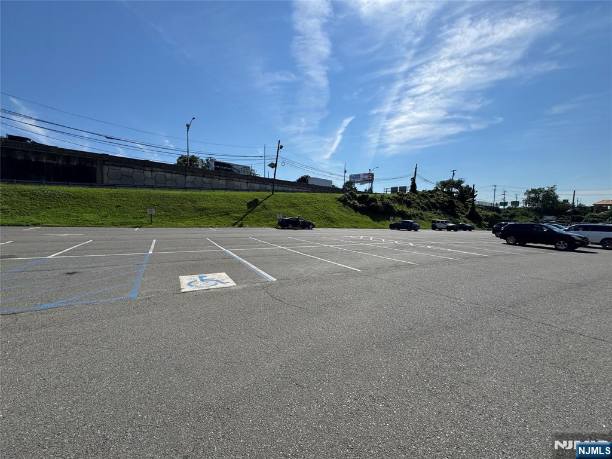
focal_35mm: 14
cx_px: 306
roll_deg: -0.6
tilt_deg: -4.7
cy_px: 230
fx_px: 248
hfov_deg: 102.1
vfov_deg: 85.7
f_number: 2.2
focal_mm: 2.22
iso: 50
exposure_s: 1/3717
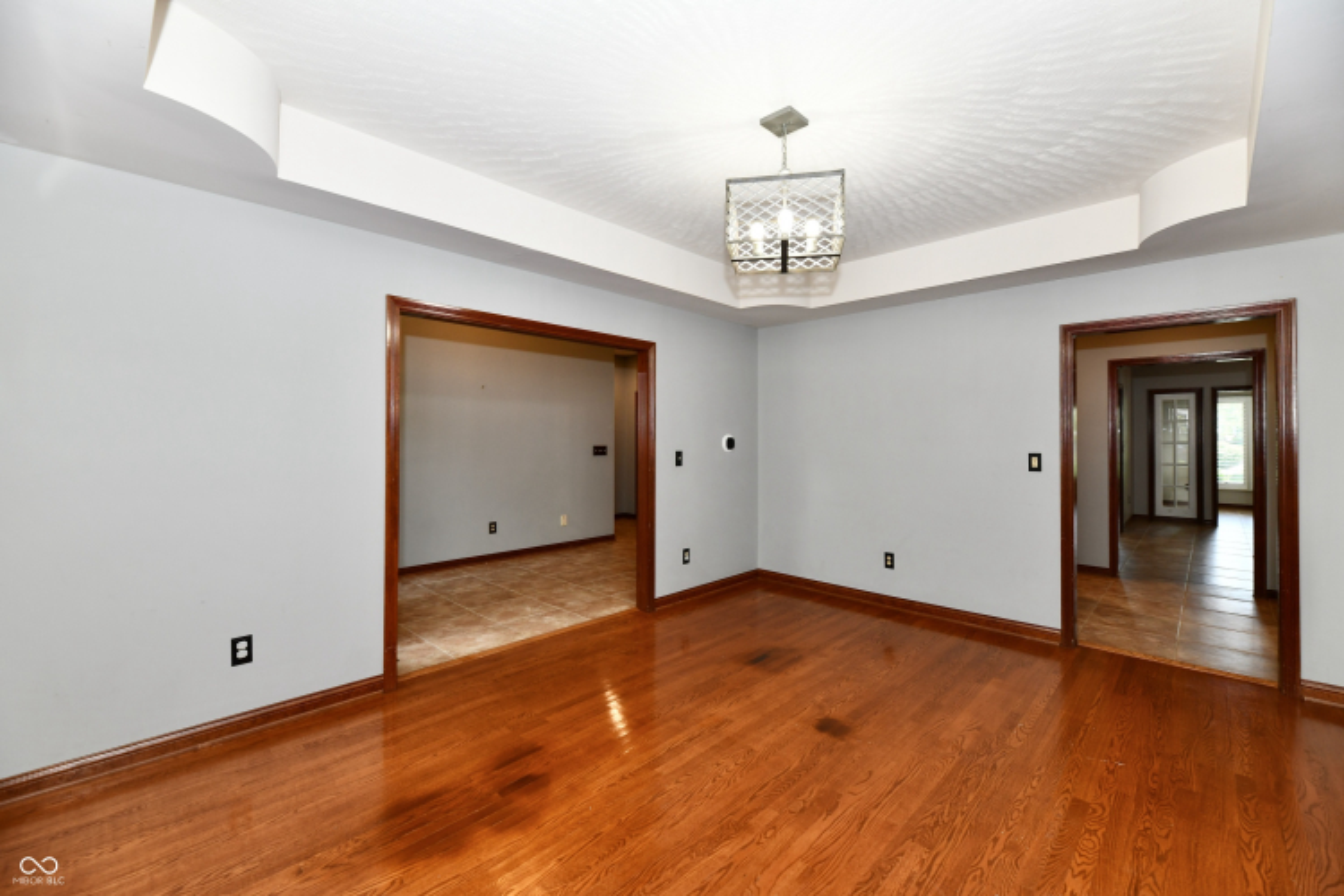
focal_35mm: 14
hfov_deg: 104.3
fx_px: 523
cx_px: 672
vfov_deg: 81.2
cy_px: 448
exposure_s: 1/60
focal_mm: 14
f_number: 6.3
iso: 640
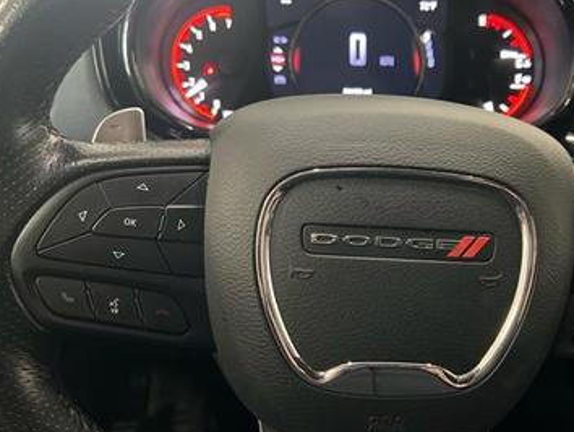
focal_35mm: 37
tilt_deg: -27.3
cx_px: 384
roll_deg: -4.2
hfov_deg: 49.2
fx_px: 614
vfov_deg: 38.7
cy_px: 226
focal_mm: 5.7
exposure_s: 1/30
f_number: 1.5
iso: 640
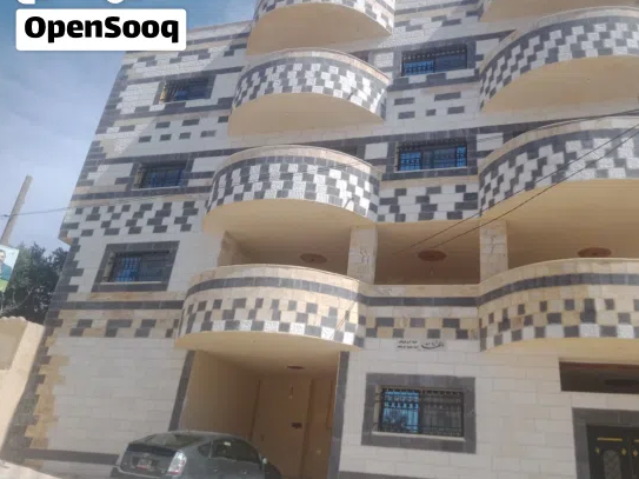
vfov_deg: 42.9
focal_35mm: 33
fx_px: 609
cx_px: 364
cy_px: 220
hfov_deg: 55.2
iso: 102
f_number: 2.2
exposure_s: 1/1248
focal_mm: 3.37
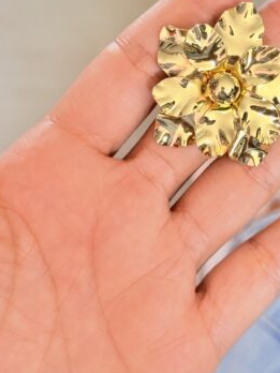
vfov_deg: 24.5
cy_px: 103
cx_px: 223
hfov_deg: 18.5
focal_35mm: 79
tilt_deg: -50.8
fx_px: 852
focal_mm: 6.76
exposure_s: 1/40
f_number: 1.78
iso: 320
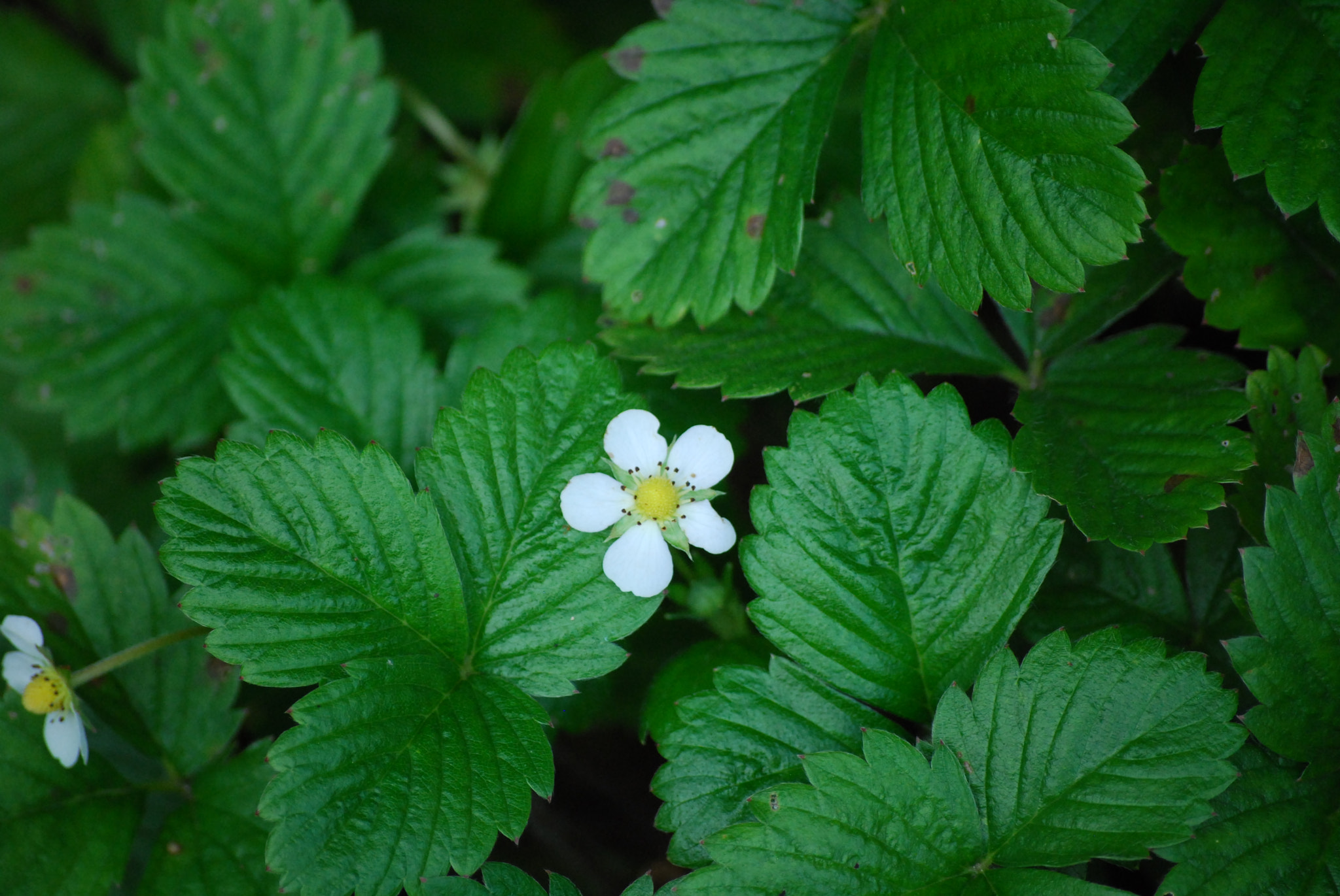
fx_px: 9224
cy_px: 448
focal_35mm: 248
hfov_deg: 8.3
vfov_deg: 5.6
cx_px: 670
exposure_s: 1/500
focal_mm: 165
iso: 800
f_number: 5.3
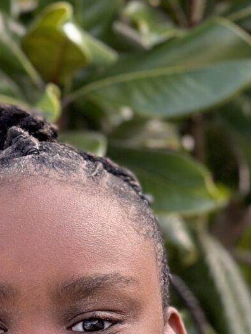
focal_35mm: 233
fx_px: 2250
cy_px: 546
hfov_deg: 6.4
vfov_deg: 8.3
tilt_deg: -7.7
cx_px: -14
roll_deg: -1.8
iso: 80
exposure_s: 1/412
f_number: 1.78
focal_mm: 6.86
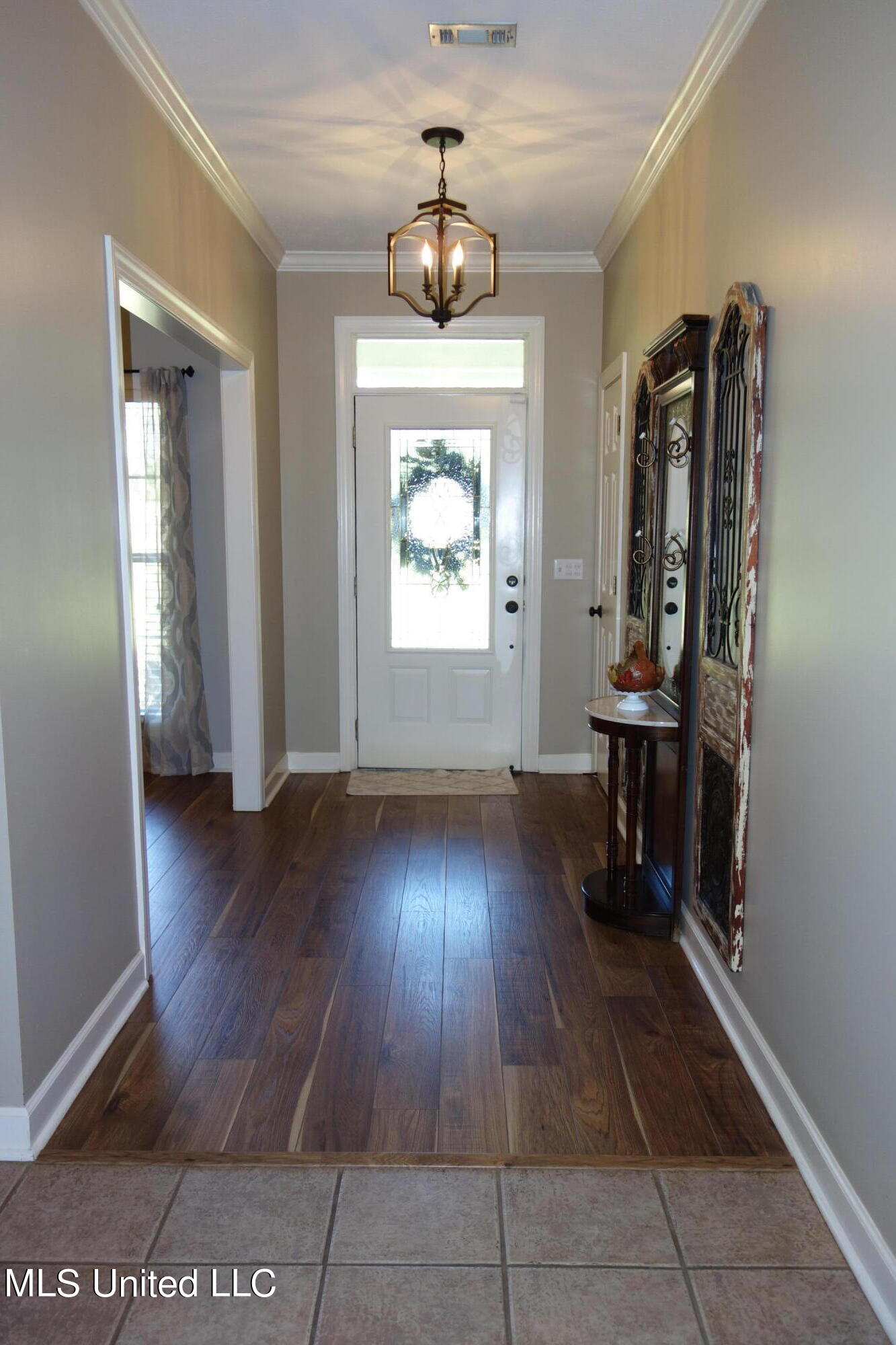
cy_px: 672
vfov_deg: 65.5
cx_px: 448
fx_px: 1045
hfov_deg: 46.4
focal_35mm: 28
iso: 125
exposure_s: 1/100
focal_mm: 10.4
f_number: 1.8
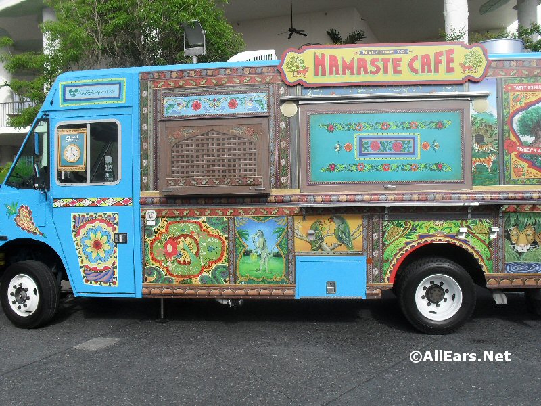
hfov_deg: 52.6
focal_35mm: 35
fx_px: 547
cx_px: 270
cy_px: 203
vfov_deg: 40.7
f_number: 8.4
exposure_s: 1/180
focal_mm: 6.3
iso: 100
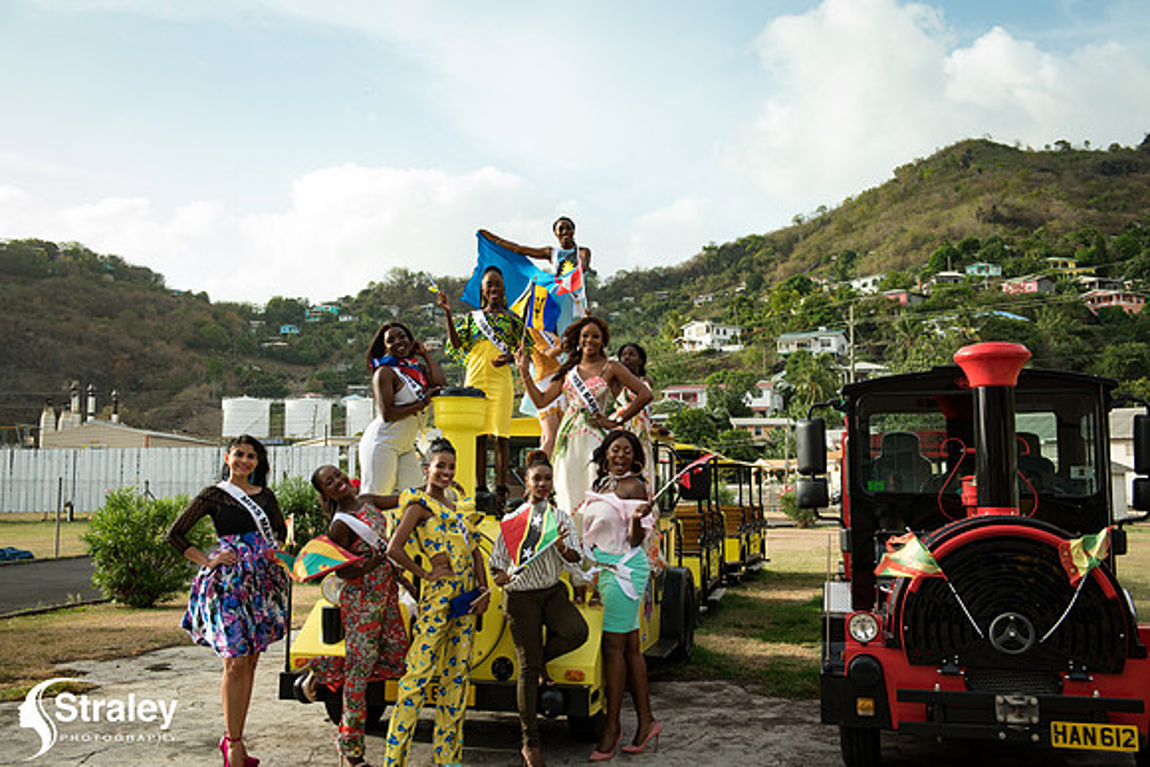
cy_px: 384
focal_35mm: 35
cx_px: 575
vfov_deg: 37.9
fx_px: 1118
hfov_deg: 54.4
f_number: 6.3
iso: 80
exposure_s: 1/125
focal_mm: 35
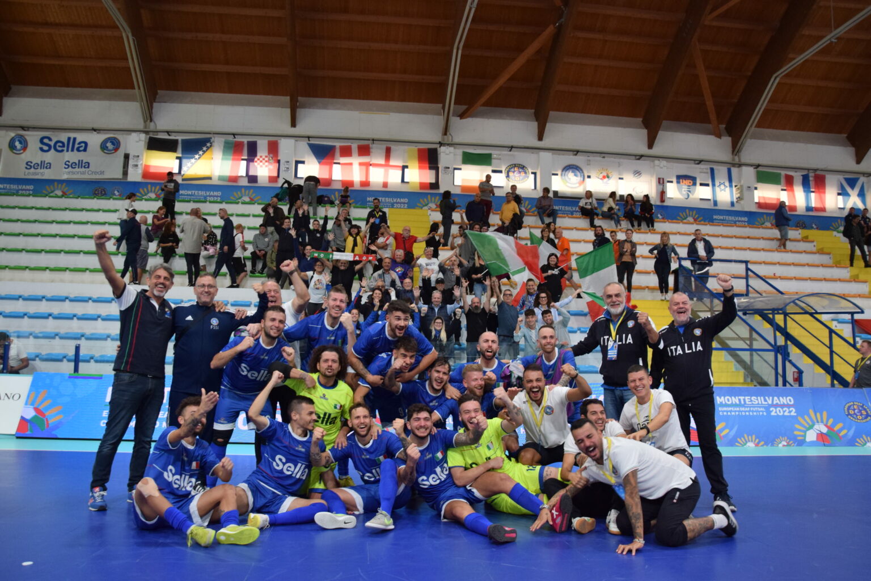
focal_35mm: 27
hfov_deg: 67.4
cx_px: 436
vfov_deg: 47.9
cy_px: 290
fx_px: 653
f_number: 5.6
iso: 800
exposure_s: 1/125
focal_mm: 18
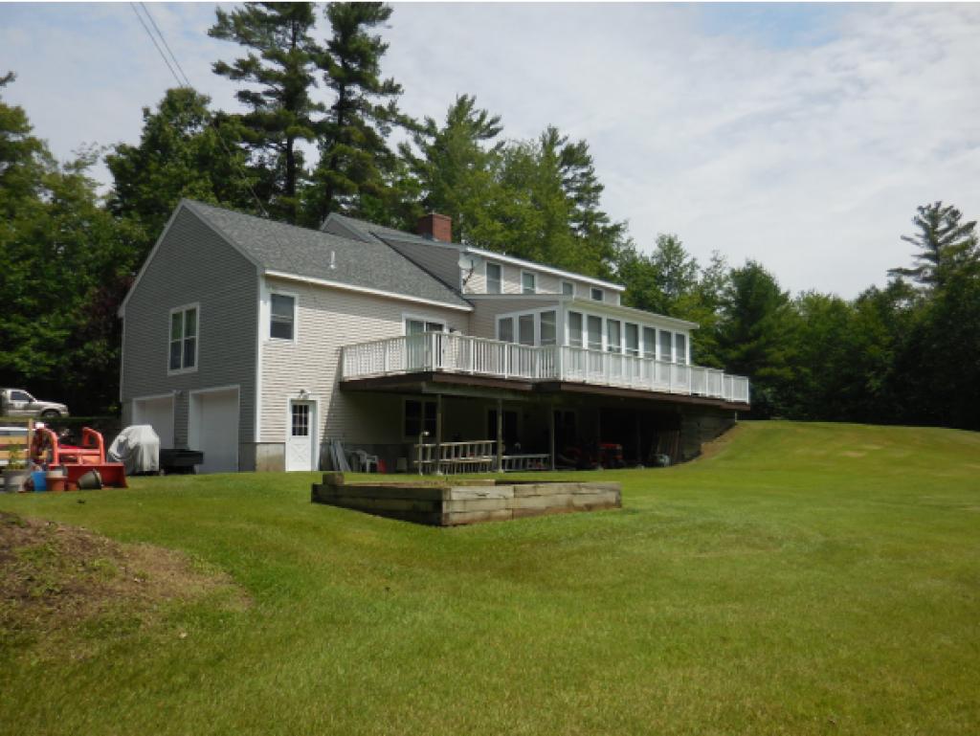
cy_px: 368
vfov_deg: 49.8
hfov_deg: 63.4
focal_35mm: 28
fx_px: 793
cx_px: 490
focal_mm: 5
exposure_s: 1/640
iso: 125
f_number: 7
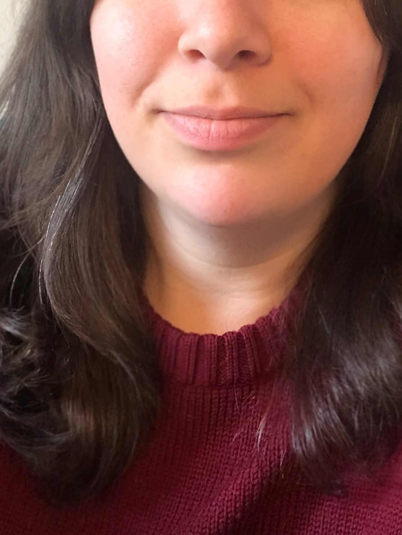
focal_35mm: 56
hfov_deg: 26.1
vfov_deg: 33.2
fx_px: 866
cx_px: 218
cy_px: 96
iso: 250
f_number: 2.2
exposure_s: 1/50
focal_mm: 2.87
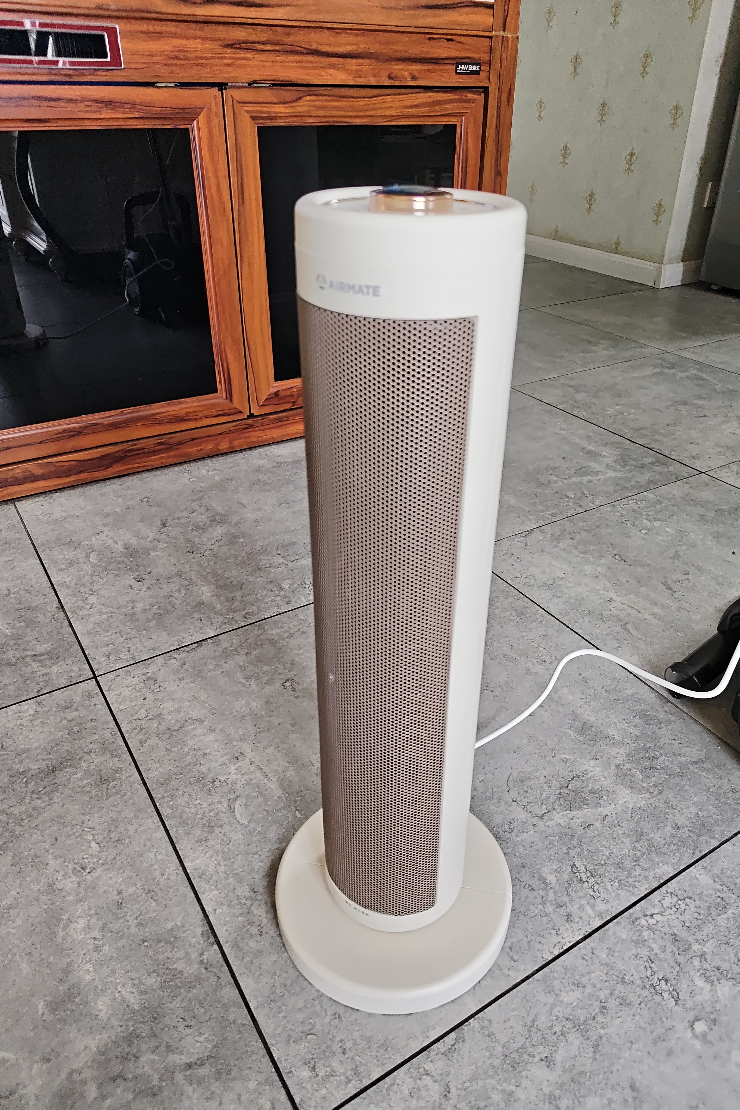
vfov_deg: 73.7
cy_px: 554
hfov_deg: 53.1
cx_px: 394
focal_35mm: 24
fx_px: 740
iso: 219
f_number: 1.88
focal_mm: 5.56
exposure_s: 1/60
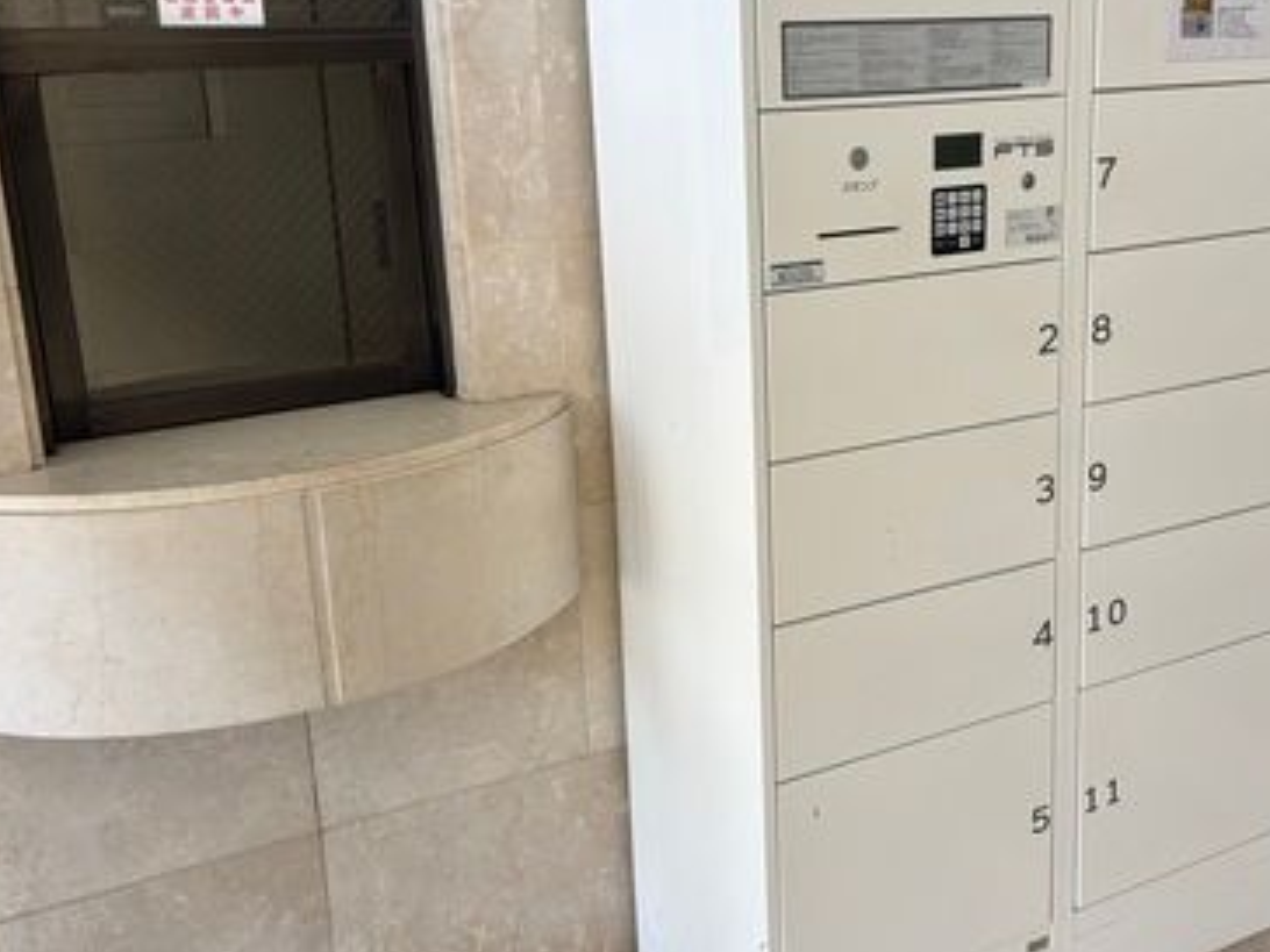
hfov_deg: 46.2
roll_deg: +1.2
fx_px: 1468
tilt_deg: -13.3
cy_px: 373
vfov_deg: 35.8
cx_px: 830
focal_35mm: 40
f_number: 1.6
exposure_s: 1/102
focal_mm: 5.96
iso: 125
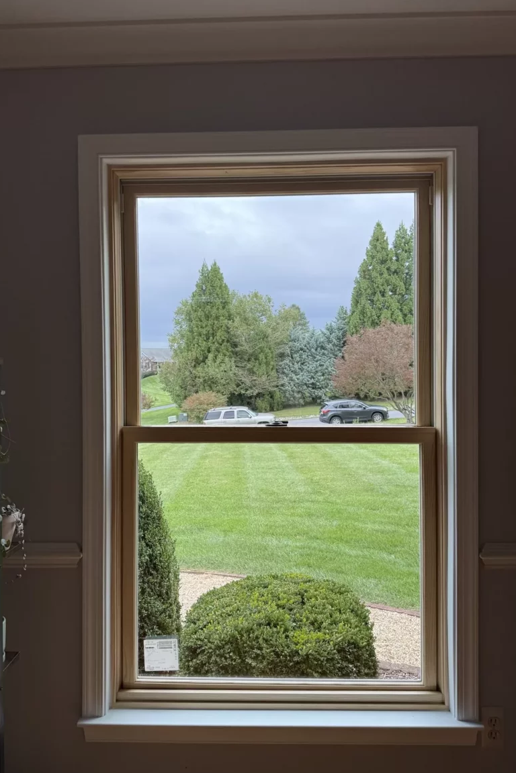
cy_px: 380
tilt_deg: -0.9
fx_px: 559
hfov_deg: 49.5
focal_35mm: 26
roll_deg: +1.3
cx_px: 235
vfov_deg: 69.4
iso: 80
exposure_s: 1/121
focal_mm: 6.76
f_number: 1.78
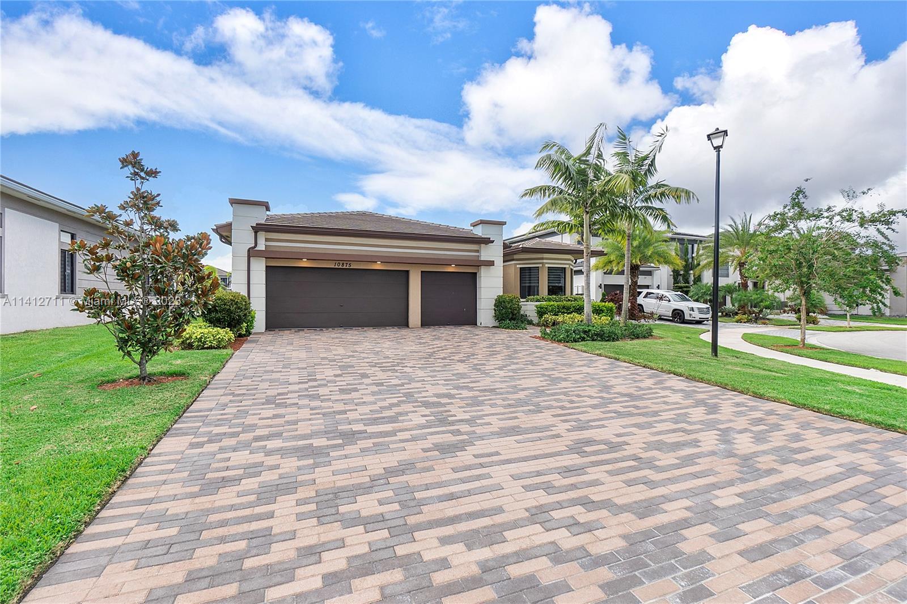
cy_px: 302
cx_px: 454
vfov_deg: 77.3
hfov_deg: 100.4
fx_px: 378
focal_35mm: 15
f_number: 9
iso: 200
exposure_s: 1/200
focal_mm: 10
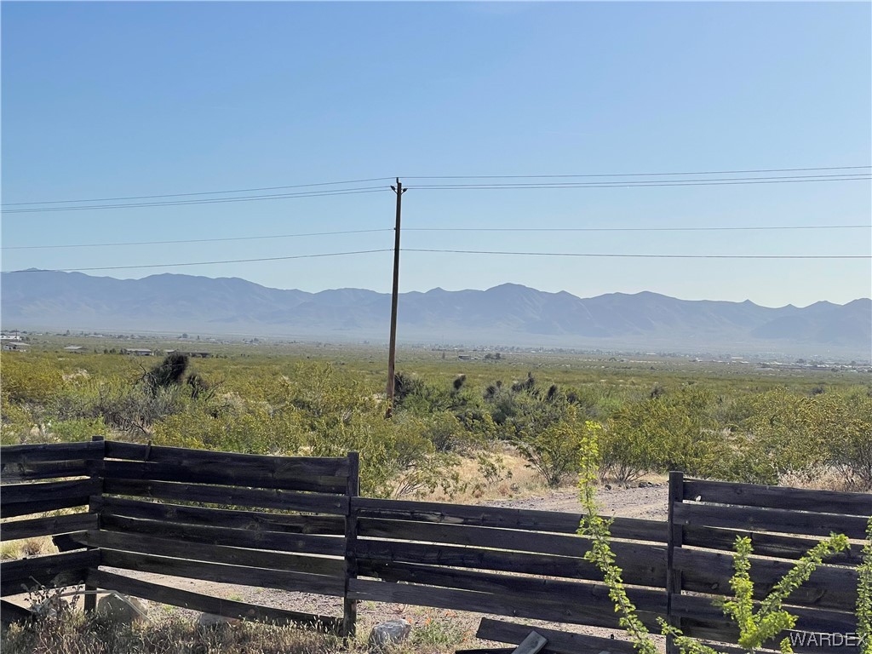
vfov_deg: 22.9
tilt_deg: +0.7
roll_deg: -1.9
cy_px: 327
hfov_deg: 30.3
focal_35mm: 64
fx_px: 1612
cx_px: 436
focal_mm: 7.5
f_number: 2.2
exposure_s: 1/3534
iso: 25
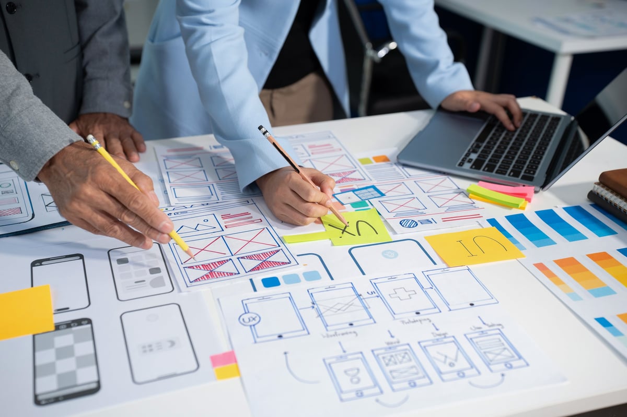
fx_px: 703
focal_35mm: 40
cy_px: 208
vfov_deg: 33.1
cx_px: 314
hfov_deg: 48.0
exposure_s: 1/320
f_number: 3.2
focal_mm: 40.4
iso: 400
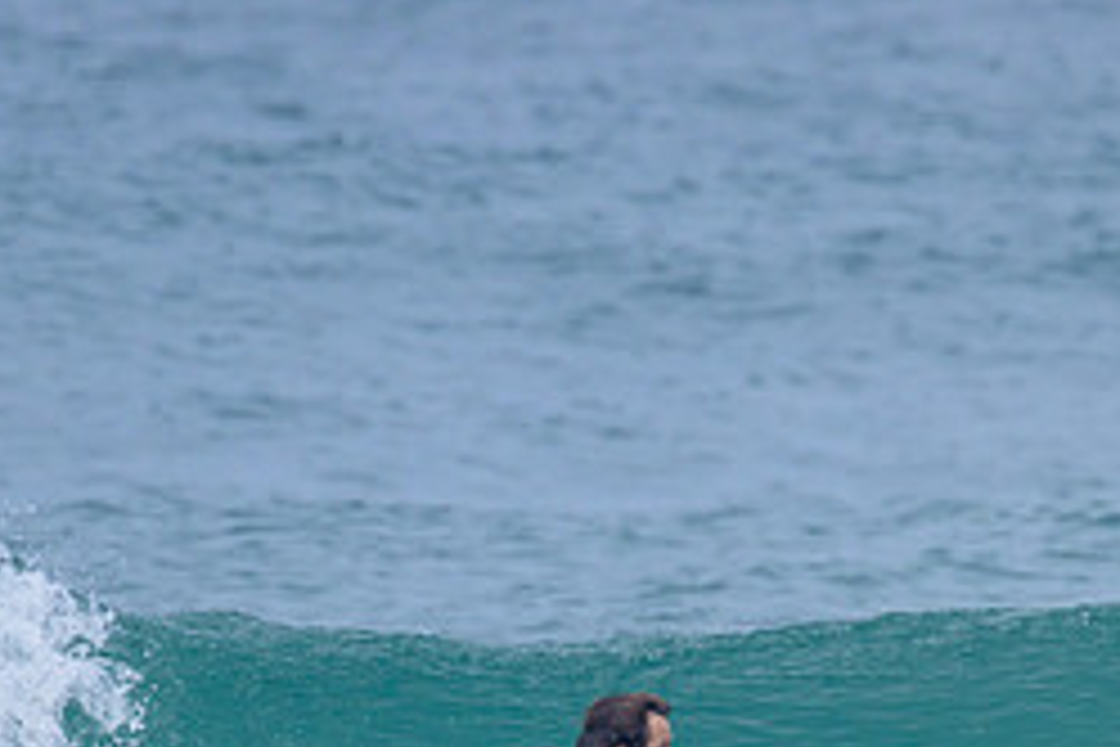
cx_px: 711
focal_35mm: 1866
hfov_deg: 1.1
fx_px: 58049
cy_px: 866
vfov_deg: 0.7
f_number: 11
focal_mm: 800
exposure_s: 1/2000
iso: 900
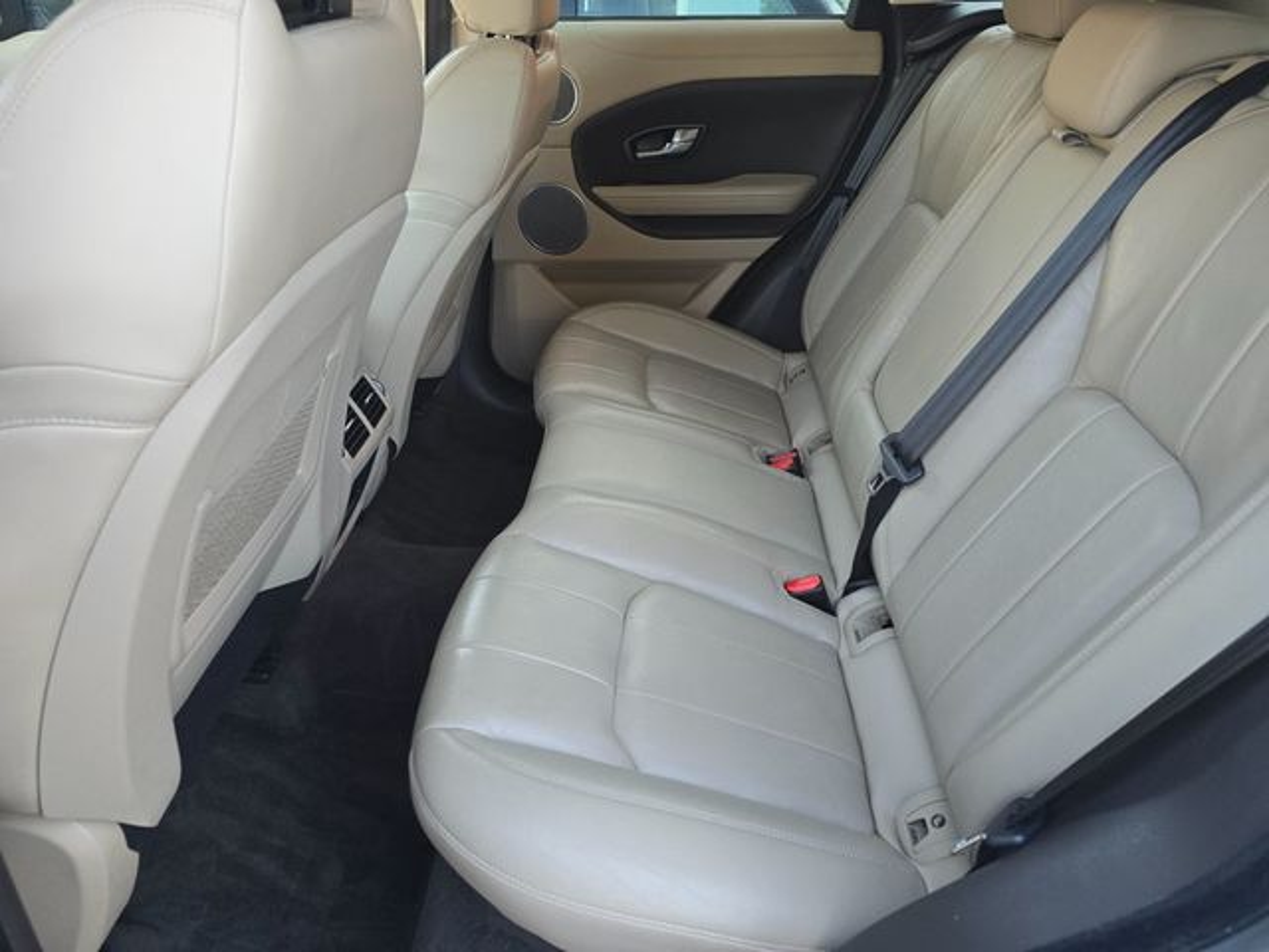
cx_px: 634
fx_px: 843
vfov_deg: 58.9
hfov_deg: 73.9
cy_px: 476
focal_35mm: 23
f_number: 1.7
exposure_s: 1/120
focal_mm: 6.3
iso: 200
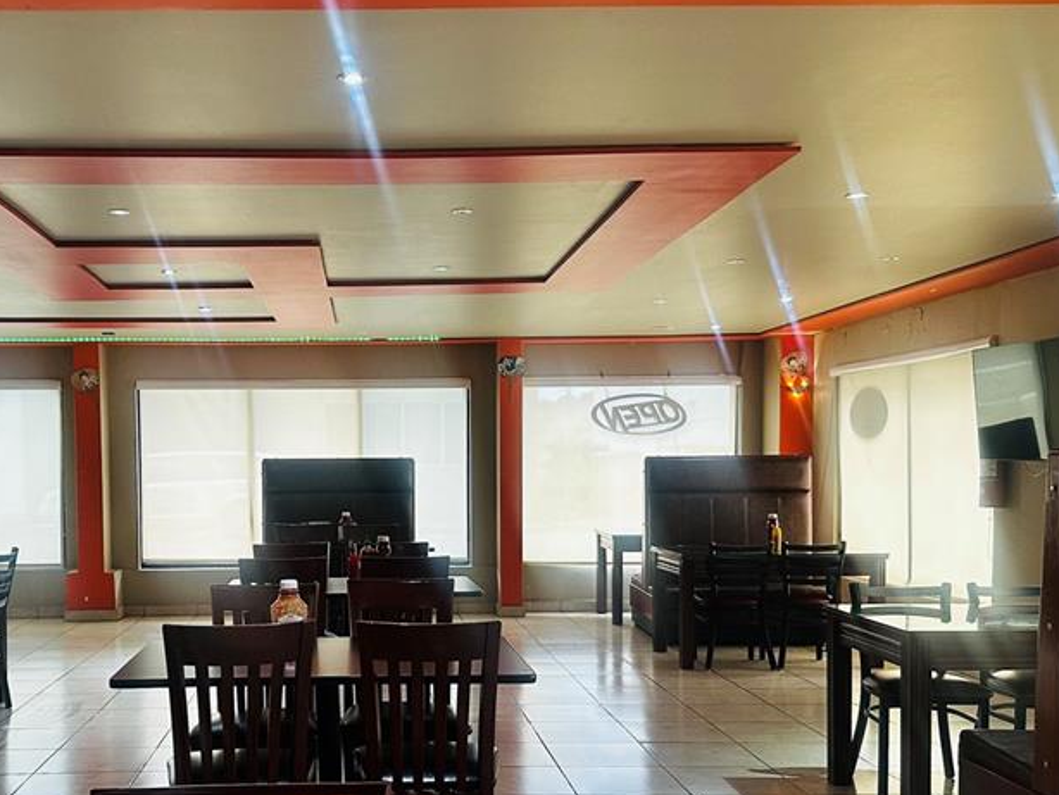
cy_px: 514
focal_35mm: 40
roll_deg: -0.1
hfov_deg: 46.2
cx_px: 378
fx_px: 1224
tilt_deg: -2.2
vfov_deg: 35.7
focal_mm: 6.86
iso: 200
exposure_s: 1/60
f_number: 1.78
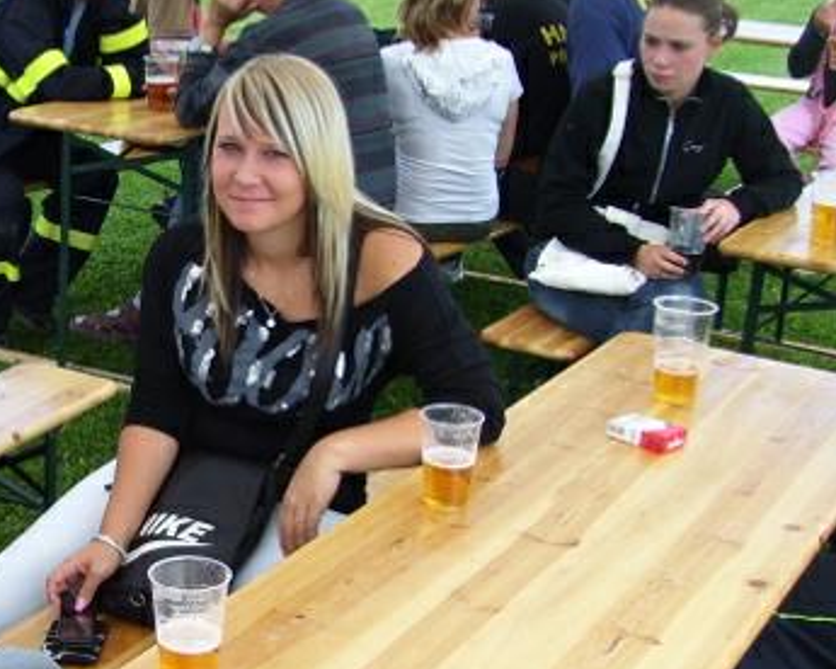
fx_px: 1658
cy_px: 407
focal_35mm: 67
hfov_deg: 27.4
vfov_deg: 22.8
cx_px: 102
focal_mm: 6
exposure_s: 1/350
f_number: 2.7
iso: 80
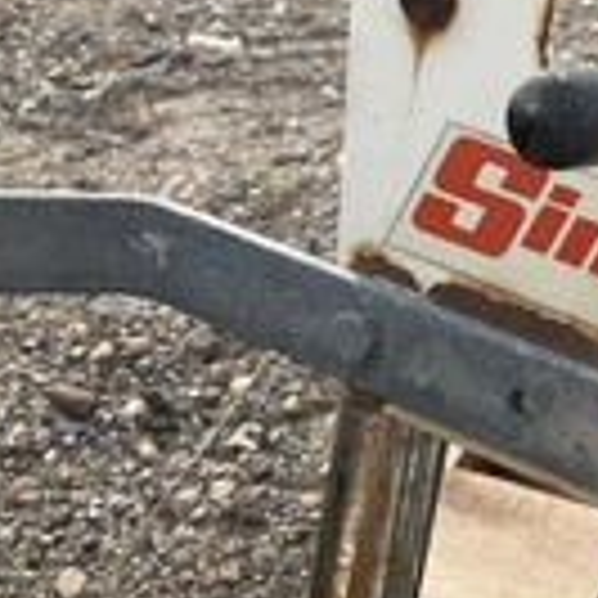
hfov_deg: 20.0
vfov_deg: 22.1
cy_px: 99
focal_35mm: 77
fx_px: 1505
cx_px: 841
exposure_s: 1/509
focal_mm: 3
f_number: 1.8
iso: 25
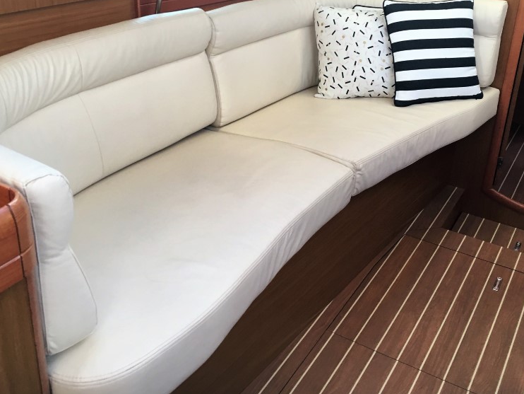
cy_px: 131
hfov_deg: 46.7
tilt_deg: -22.7
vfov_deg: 35.6
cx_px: 282
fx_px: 606
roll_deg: -1.4
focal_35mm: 40
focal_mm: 4.15
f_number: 2.2
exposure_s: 1/33
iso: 50
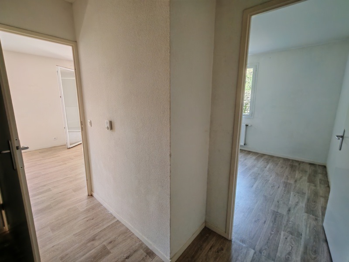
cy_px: 131
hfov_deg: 94.5
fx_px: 161
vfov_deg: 78.1
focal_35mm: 16
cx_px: 174
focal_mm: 1.96
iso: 125
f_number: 2.2
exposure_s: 1/50
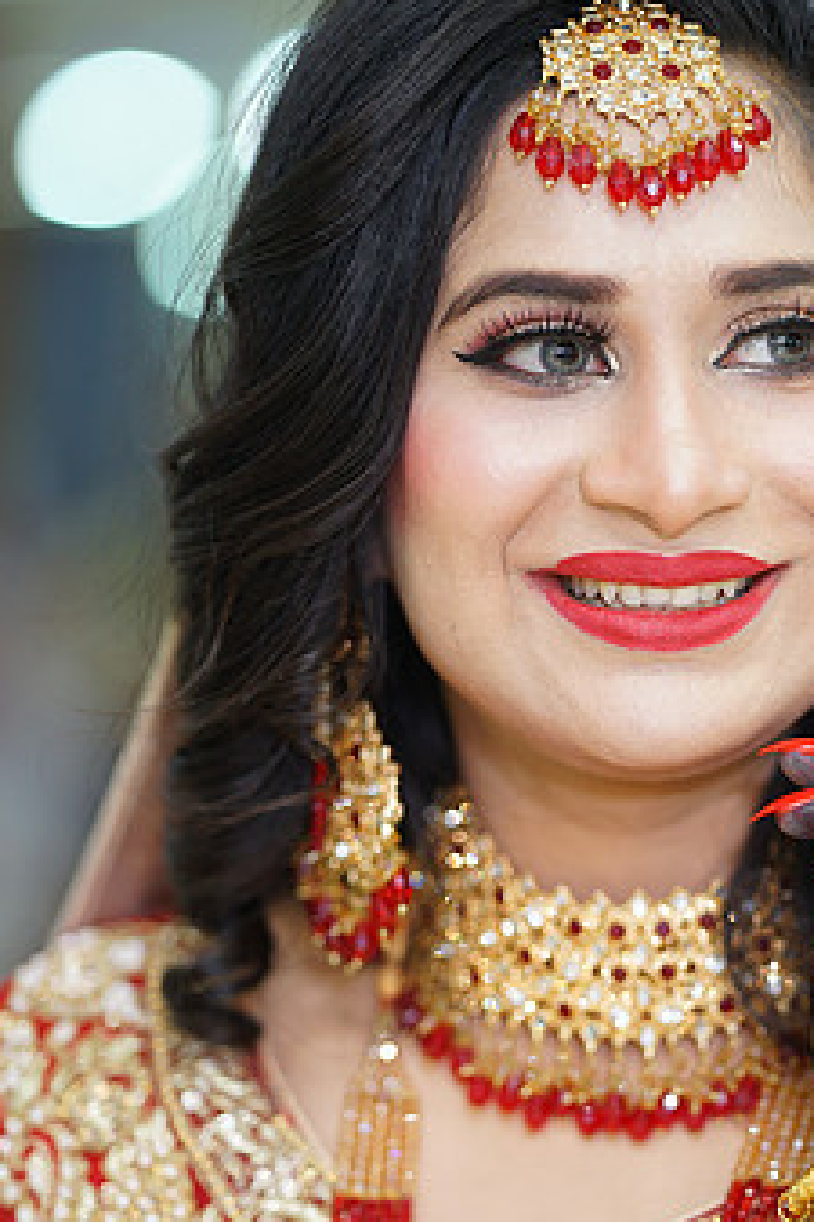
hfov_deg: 9.4
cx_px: 581
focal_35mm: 146
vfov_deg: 14.0
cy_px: 774
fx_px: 4957
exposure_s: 1/160
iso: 200
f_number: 1.4
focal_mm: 85
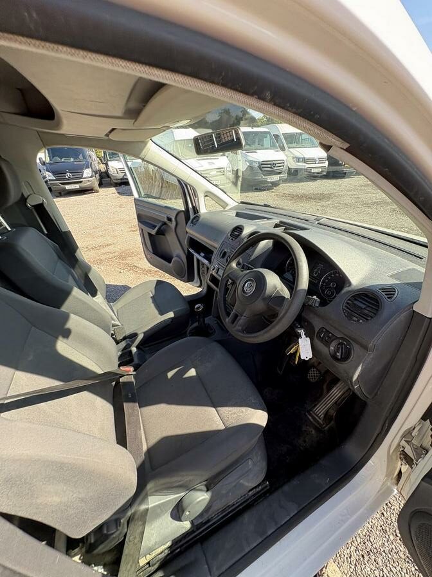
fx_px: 233
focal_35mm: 14
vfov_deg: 102.1
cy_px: 288
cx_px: 216
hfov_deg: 85.7
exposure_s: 1/99
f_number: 2.2
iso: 40
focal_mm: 2.22
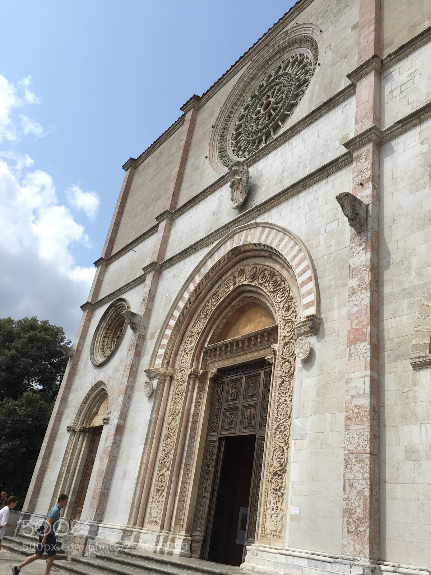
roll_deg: -11.3
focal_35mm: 29
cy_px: 288
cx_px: 216
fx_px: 481
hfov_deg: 48.2
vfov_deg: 61.7
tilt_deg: +28.2
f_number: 2.2
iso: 32
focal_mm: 4.15
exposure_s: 1/2326
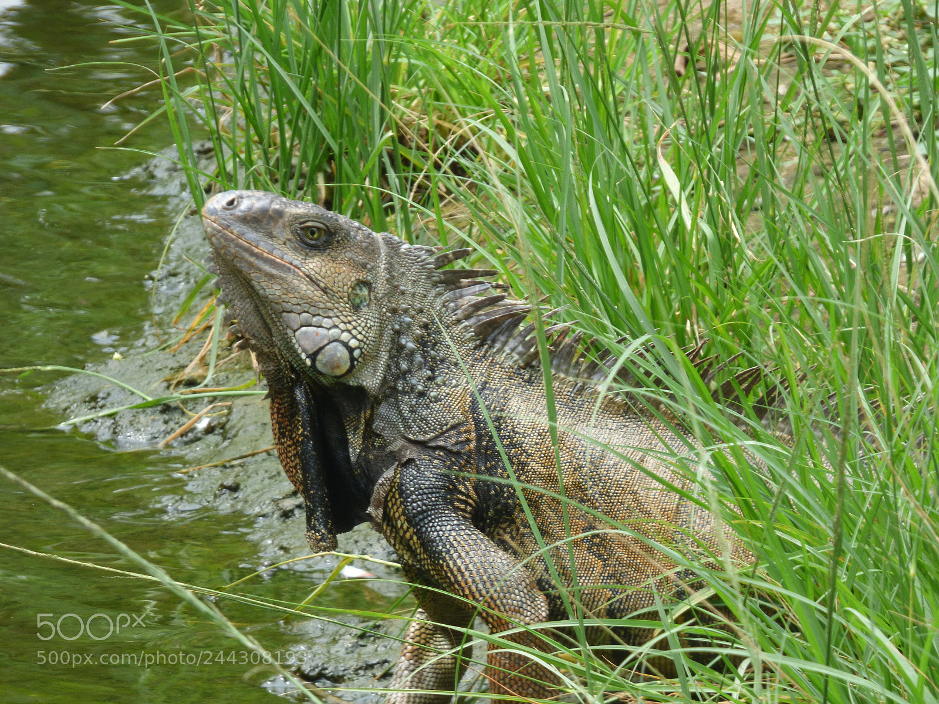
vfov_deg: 2.2
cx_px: 470
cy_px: 352
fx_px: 18663
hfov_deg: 2.9
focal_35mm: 688
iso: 100
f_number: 5.6
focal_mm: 112.09
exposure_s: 1/100
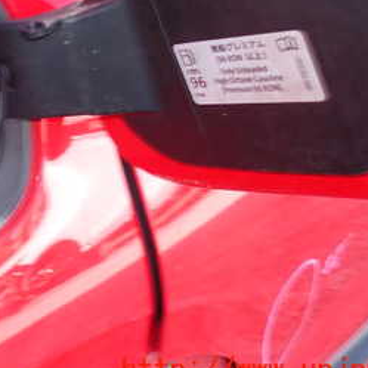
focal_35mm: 64
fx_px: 770
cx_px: 12
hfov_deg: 25.7
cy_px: 58
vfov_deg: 26.2
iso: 160
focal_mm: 5.4
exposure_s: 1/30
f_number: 6.3
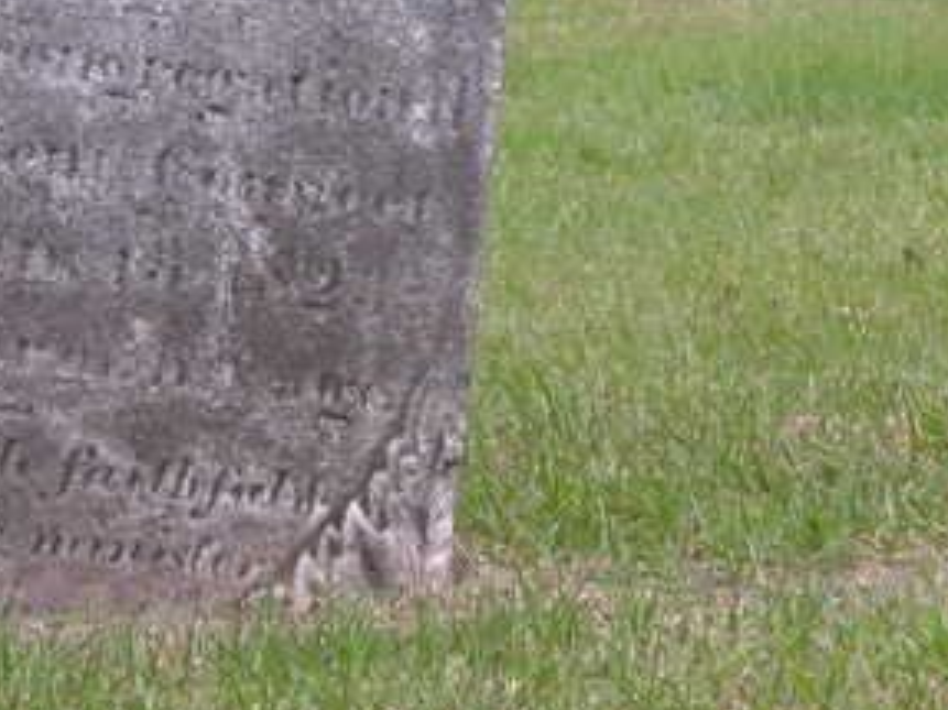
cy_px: -59
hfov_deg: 9.2
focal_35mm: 215
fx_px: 5886
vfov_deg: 6.9
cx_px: 334
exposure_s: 1/50.4
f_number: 3.4
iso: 100
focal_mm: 19.9
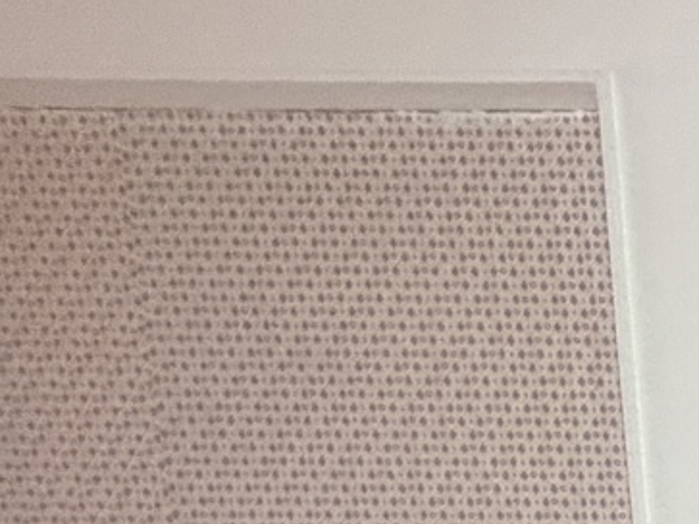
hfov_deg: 14.9
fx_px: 1494
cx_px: 1700
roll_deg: +0.3
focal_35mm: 74
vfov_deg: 15.2
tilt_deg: -6.6
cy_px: 1106
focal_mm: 2.22
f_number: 2.2
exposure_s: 1/76
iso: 320
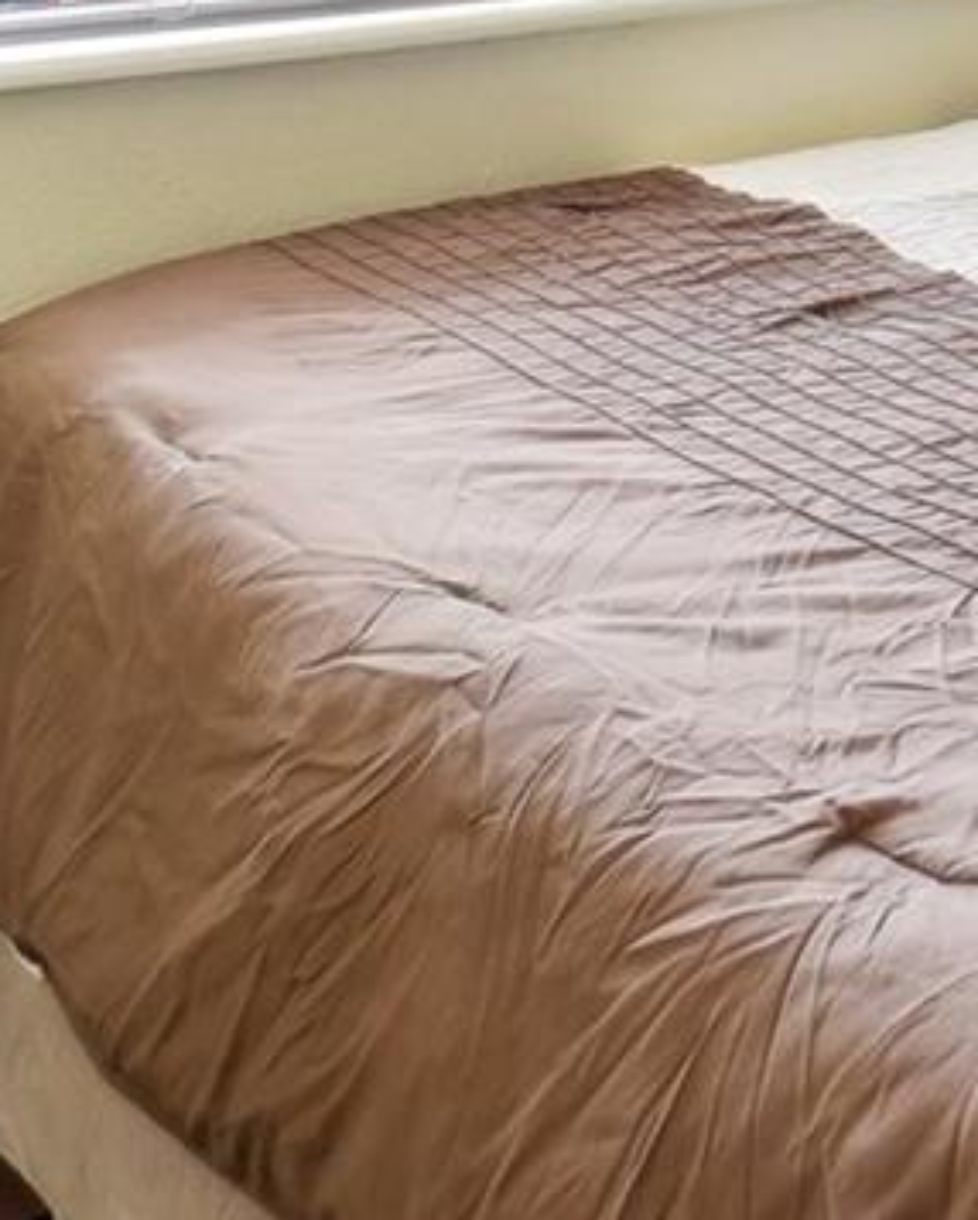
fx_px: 2277
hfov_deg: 20.1
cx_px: 1552
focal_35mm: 63
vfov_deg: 25.9
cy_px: -349
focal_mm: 10
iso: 400
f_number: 8
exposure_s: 1/25
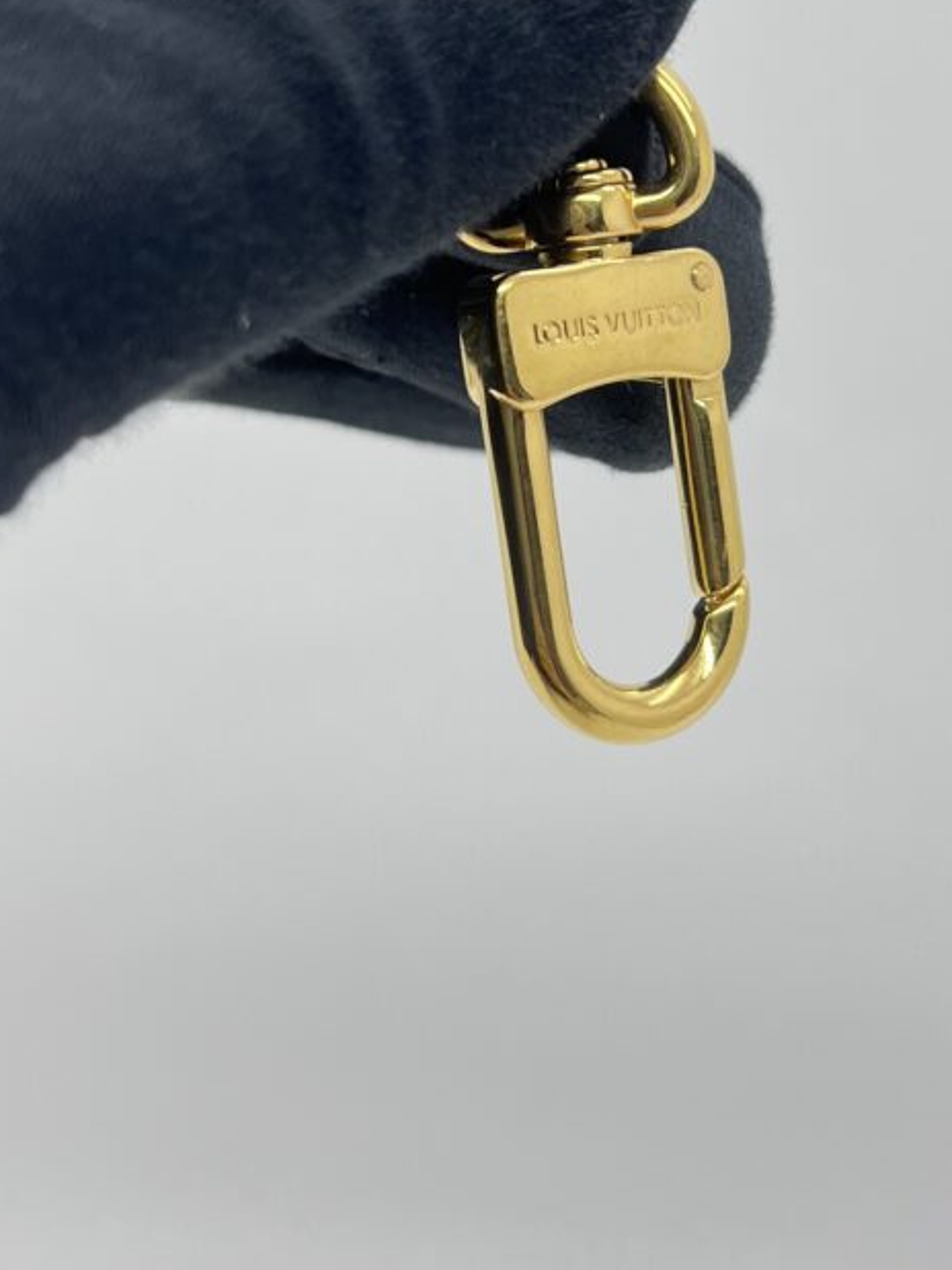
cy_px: 334
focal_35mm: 43
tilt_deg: -22.7
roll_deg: -0.7
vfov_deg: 42.6
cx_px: 632
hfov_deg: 33.3
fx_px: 1577
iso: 32
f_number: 1.5
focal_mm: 5.7
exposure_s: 1/120
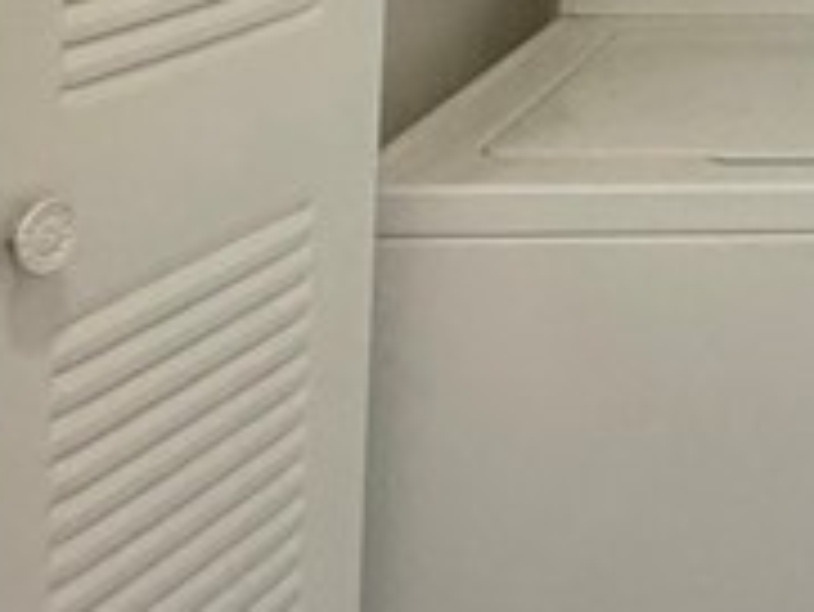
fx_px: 1859
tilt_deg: +0.4
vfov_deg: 16.2
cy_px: -432
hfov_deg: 20.3
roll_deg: -1.5
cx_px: 1300
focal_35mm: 79
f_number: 2.2
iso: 200
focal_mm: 2.22
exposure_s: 1/120
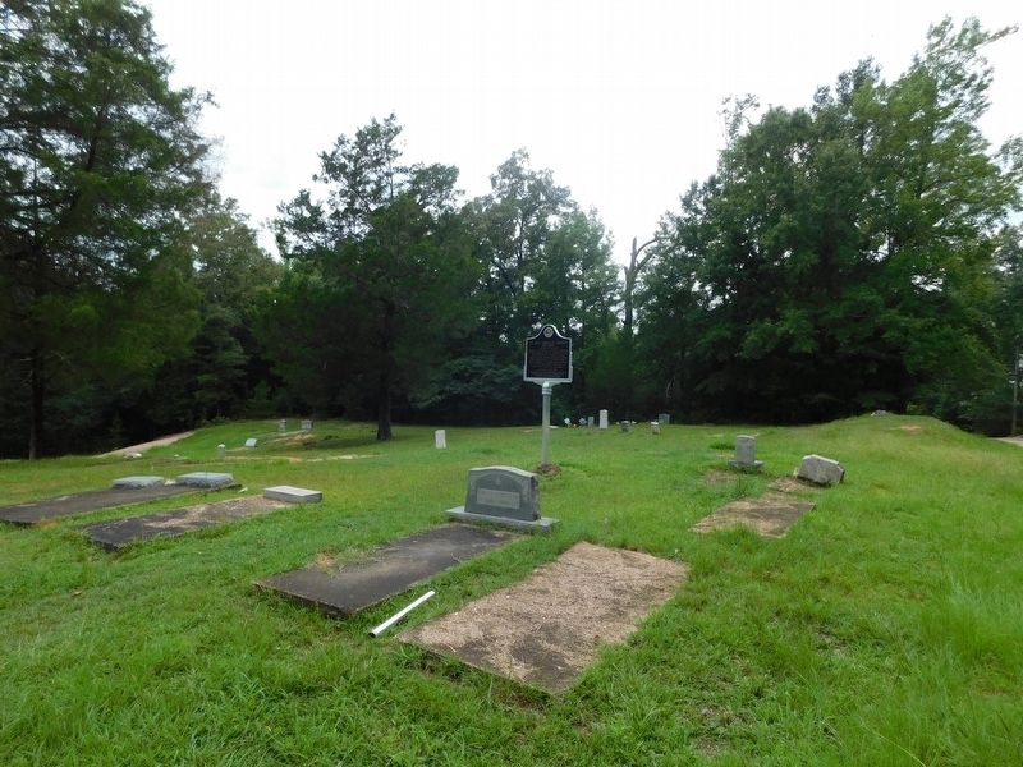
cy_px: 384
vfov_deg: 58.9
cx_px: 512
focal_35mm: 23
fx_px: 680
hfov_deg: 73.9
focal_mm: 4
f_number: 3
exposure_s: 1/800
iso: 125
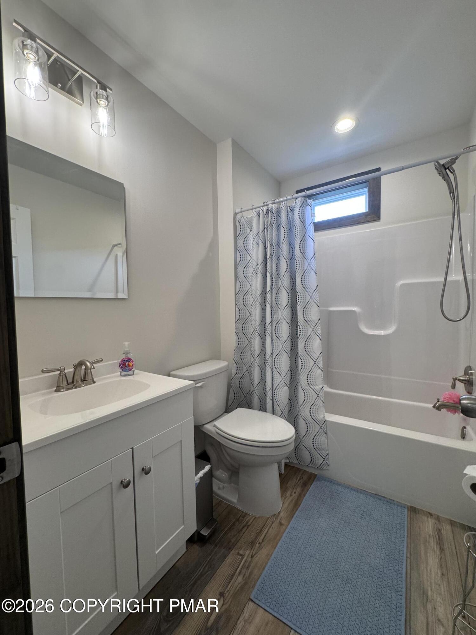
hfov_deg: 85.7
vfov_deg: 102.1
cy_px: 318
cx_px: 238
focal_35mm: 14
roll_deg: +1.8
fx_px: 257
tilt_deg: -3.2
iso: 160
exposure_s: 1/120
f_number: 2.2
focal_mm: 2.22
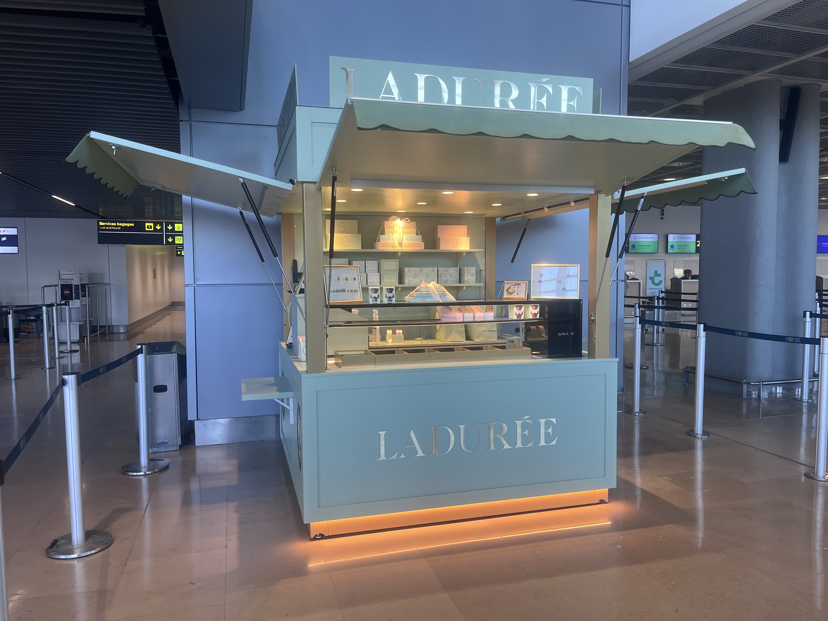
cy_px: 310
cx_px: 414
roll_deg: +0.6
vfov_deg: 53.1
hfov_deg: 67.3
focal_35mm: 26
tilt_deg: -3.0
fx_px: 622
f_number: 1.6
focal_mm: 5.1
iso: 50
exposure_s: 1/100
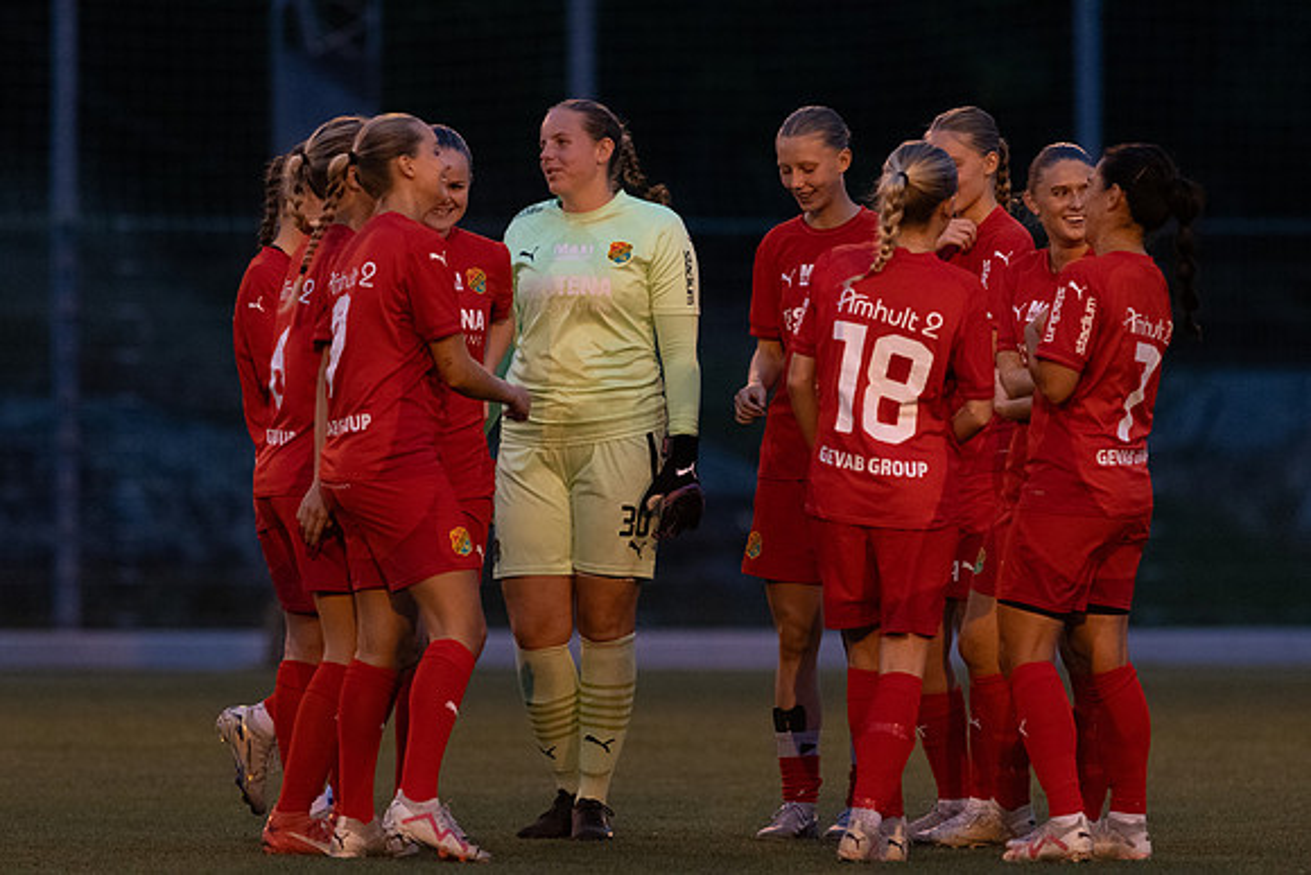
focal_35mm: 450
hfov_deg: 4.6
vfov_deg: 3.1
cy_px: 438
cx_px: 656
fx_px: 16391
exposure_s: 1/800
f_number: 3.2
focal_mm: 300
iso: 2800
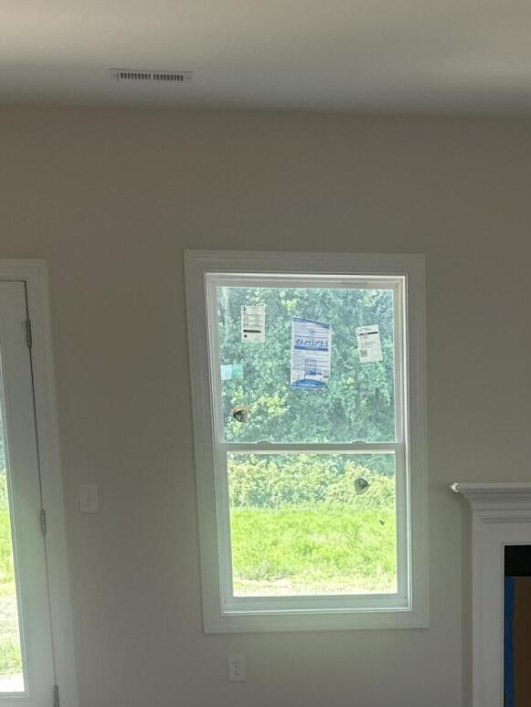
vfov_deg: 29.5
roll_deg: -1.5
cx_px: 451
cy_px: 679
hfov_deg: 23.2
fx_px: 1267
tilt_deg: -9.7
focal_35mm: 62
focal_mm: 6.86
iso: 100
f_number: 1.78
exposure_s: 1/145
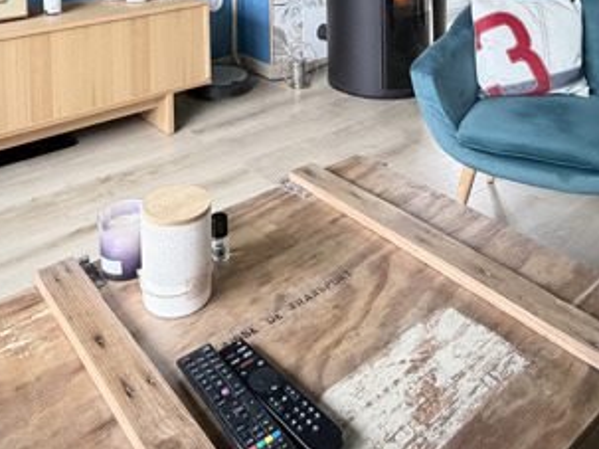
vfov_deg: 31.4
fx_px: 640
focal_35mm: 37
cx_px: 285
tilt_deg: -2.9
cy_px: -109
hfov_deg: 50.1
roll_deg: +2.5
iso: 320
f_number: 2.2
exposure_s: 1/93
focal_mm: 2.22
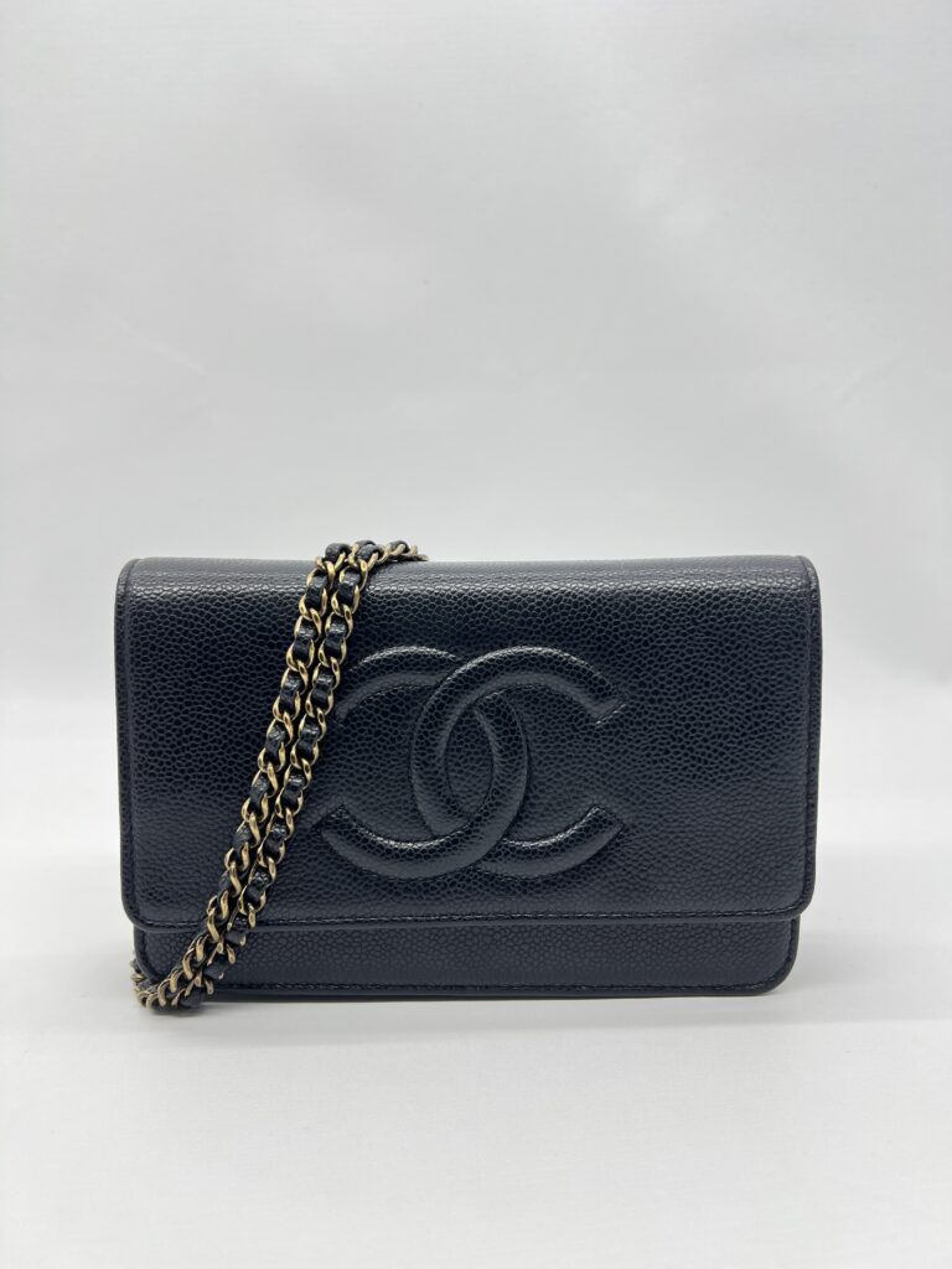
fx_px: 953
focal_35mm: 26
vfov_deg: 67.3
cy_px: 634
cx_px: 476
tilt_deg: -9.6
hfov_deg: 53.1
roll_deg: +0.0
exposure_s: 1/126
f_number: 1.5
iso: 32
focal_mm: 5.7
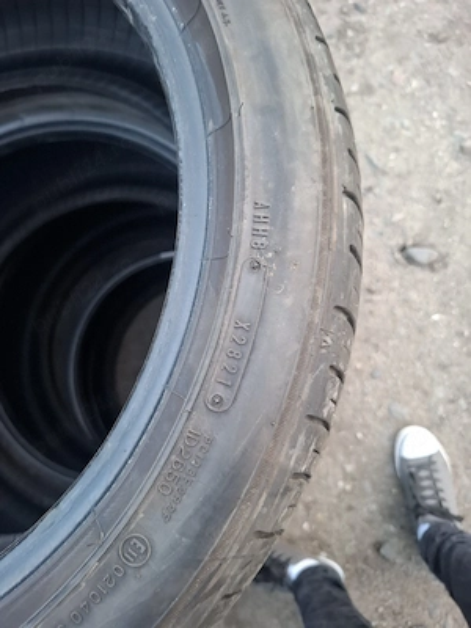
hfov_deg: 58.9
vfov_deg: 73.9
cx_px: 236
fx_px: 417
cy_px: 314
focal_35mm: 23
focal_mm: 5.54
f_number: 1.8
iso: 400
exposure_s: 1/33
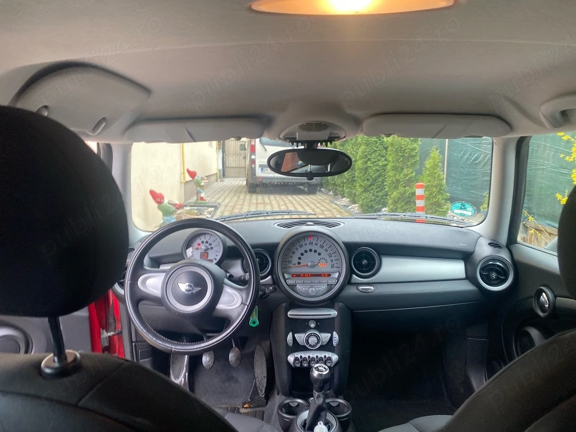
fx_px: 433
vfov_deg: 53.1
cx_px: 288
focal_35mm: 26
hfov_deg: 67.3
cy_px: 216
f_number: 1.8
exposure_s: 1/80
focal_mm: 4.25
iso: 50
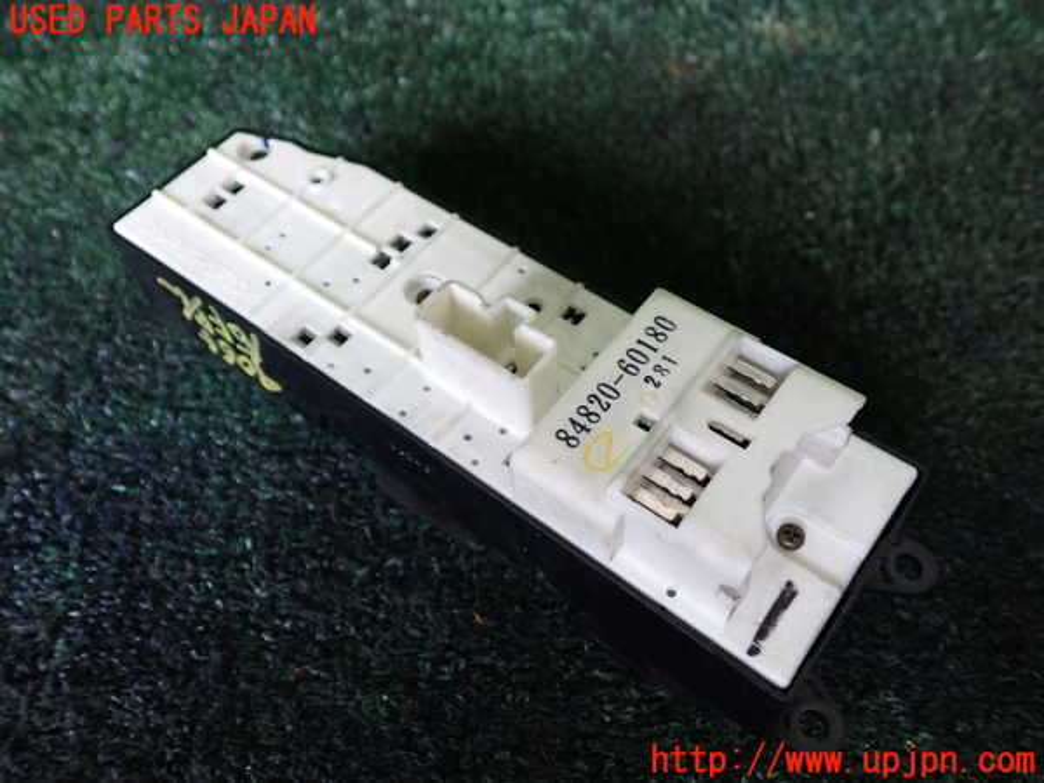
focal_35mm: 30
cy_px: 392
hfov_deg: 60.0
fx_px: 905
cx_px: 522
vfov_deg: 46.8
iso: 200
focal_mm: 5.4
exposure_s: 1/50
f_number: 2.3
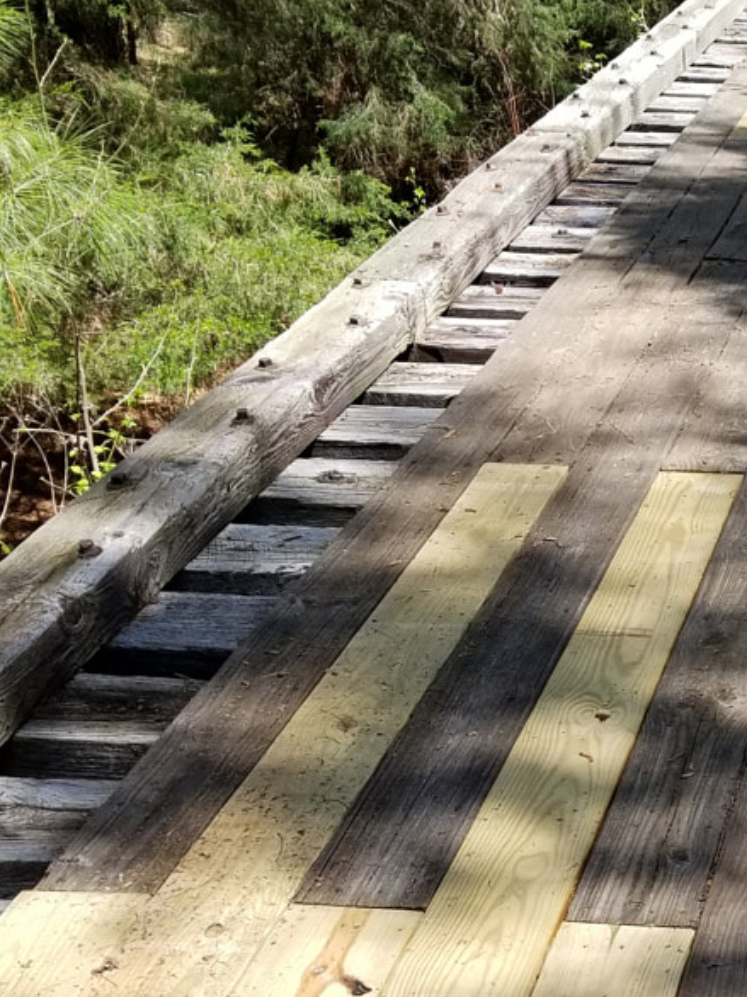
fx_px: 2044
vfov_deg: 27.3
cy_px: 624
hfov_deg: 19.4
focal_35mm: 71
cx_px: 912
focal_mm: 4.25
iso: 50
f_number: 1.7
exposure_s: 1/948
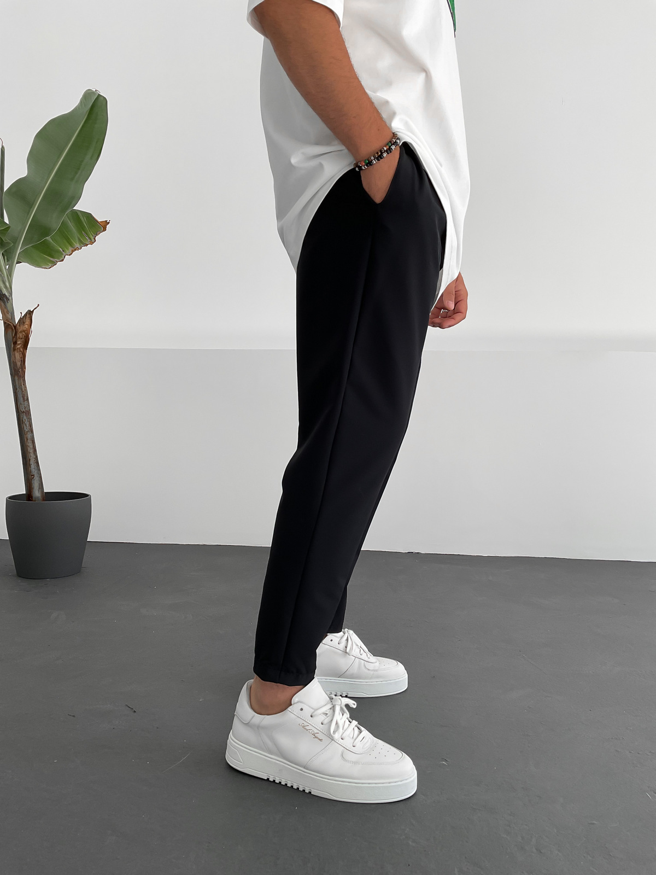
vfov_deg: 61.7
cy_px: 438
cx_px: 328
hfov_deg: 48.2
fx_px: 733
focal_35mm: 29
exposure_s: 1/240
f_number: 1.8
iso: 16
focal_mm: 3
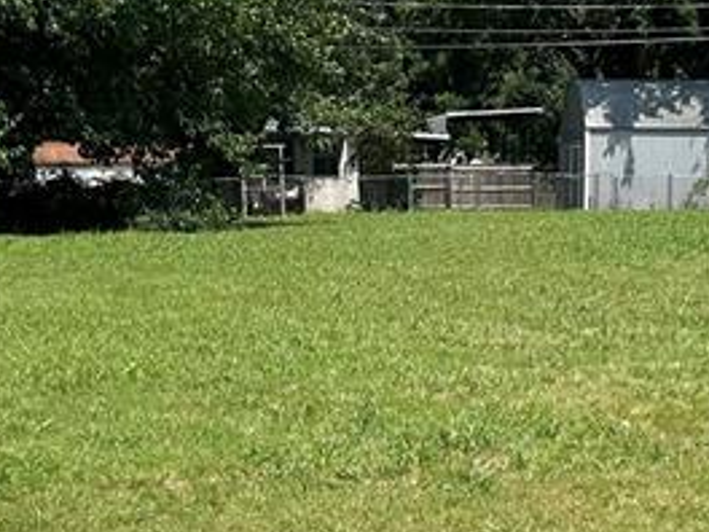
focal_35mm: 101
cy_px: 349
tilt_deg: -4.4
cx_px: 438
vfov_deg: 14.6
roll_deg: +0.6
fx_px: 2069
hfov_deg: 19.4
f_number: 1.5
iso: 50
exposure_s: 1/3704
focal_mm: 5.7
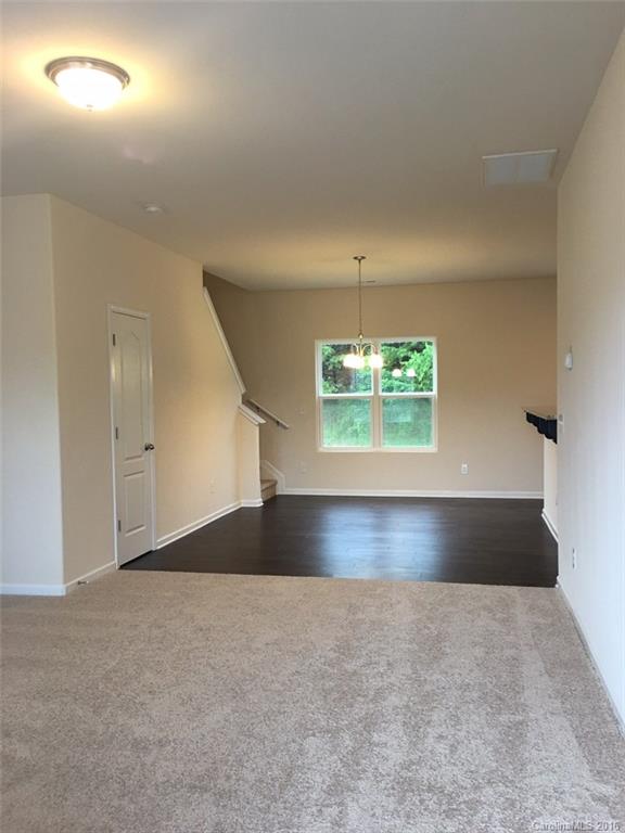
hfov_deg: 48.2
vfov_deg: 61.7
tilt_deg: -1.2
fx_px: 698
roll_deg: +1.5
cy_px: 416
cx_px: 312
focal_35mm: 29
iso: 40
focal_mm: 4.15
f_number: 2.2
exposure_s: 1/15
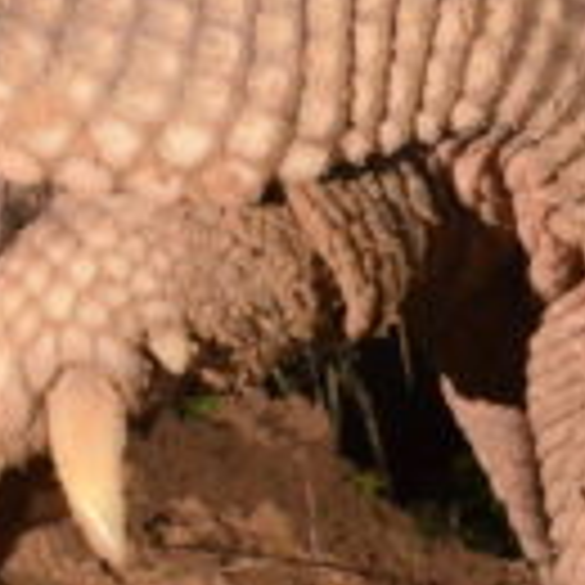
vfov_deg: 8.5
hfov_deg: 8.4
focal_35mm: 206
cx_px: -50
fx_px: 3938
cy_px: 86
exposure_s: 1/200
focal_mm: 35
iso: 4000
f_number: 11
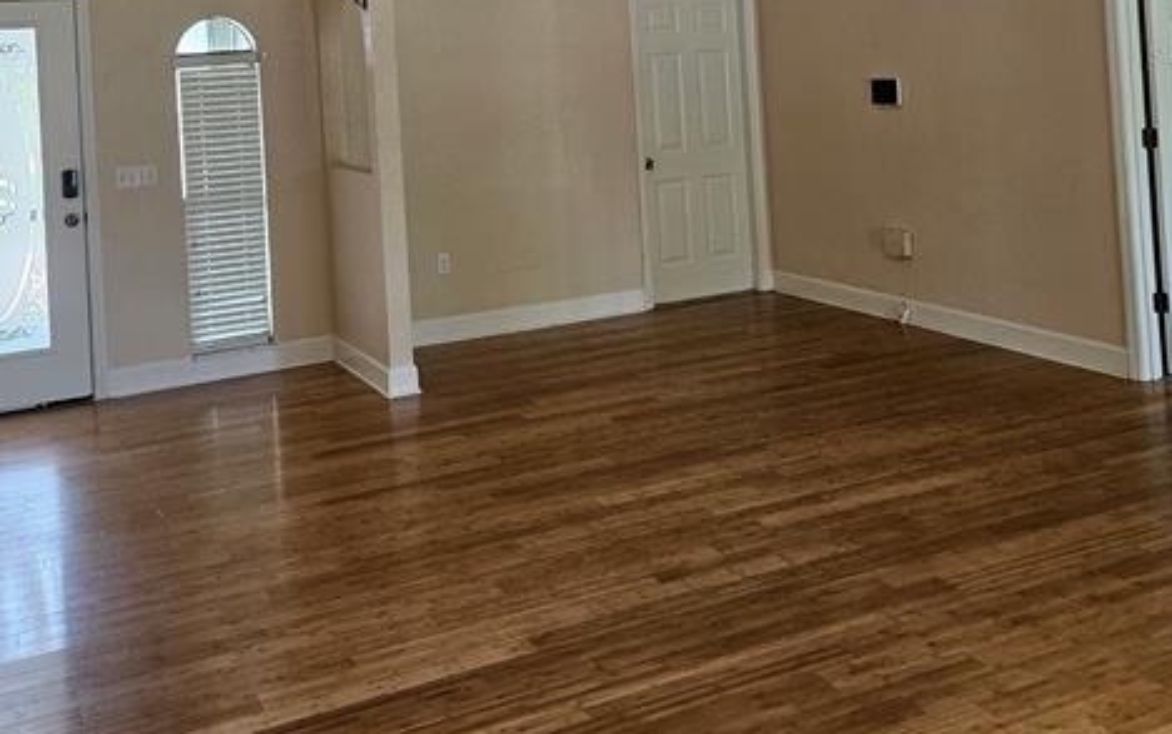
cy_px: 53
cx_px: 541
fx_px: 1278
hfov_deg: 49.2
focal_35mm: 40
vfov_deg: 30.4
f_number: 1.8
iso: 320
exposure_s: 1/120
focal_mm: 5.4
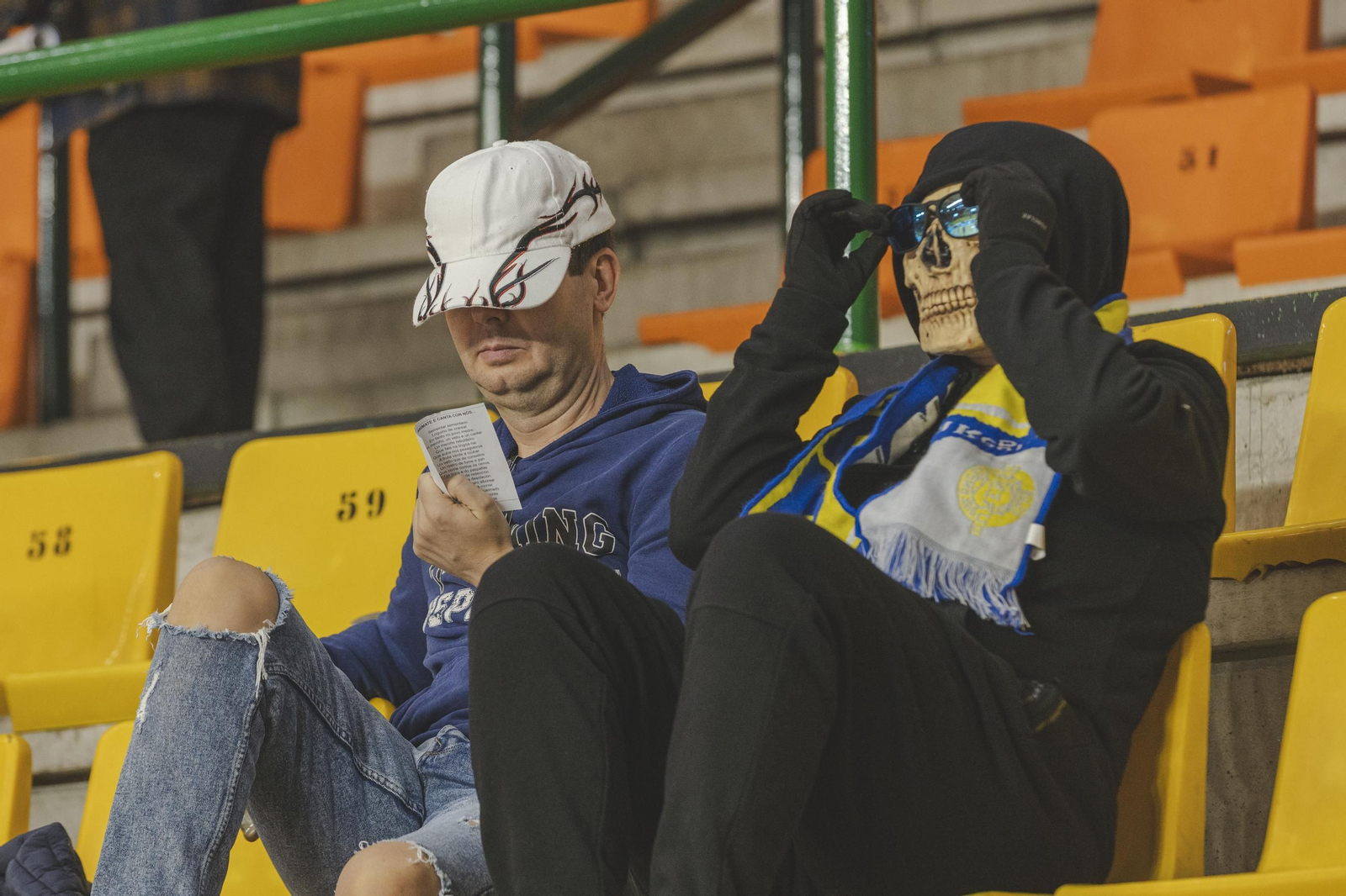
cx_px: 673
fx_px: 9233
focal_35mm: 247
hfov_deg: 8.3
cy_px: 448
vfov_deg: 5.6
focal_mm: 165
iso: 800
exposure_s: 1/250
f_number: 3.5
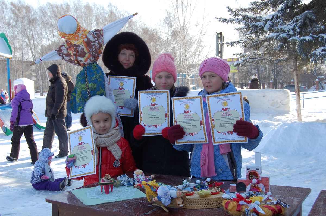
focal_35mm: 42
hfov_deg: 46.4
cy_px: 108
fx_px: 380
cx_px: 163
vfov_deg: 31.8
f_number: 7.1
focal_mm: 28
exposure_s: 1/200
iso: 200
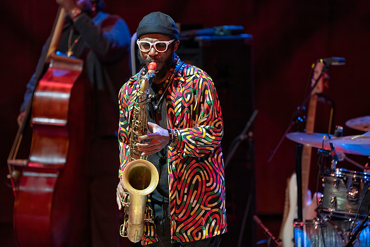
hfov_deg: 5.3
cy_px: 124
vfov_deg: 3.5
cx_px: 185
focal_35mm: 391
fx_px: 4019
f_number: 5.6
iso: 5000
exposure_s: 1/320
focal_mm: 391
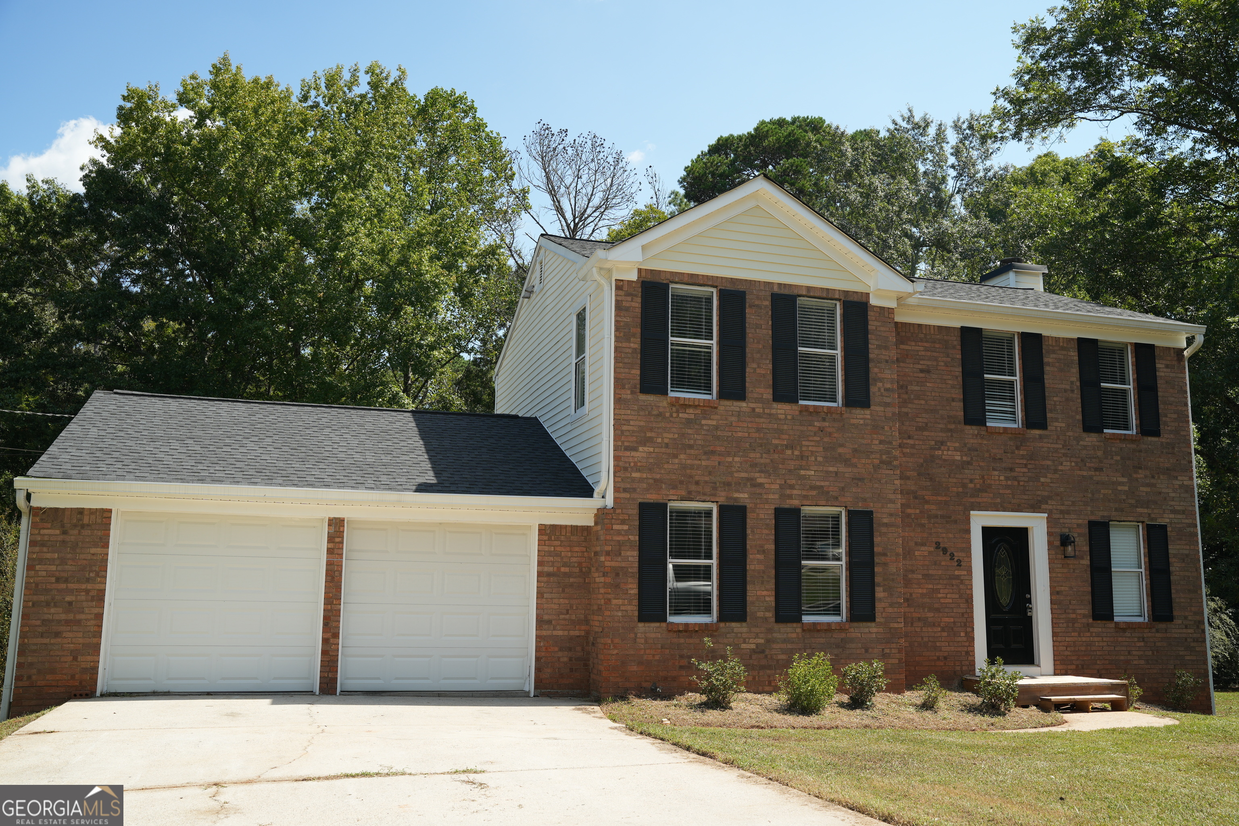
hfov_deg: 58.0
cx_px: 620
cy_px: 413
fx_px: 1118
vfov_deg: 40.5
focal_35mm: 32
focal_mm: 32.5
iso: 100
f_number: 5.6
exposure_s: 1/125
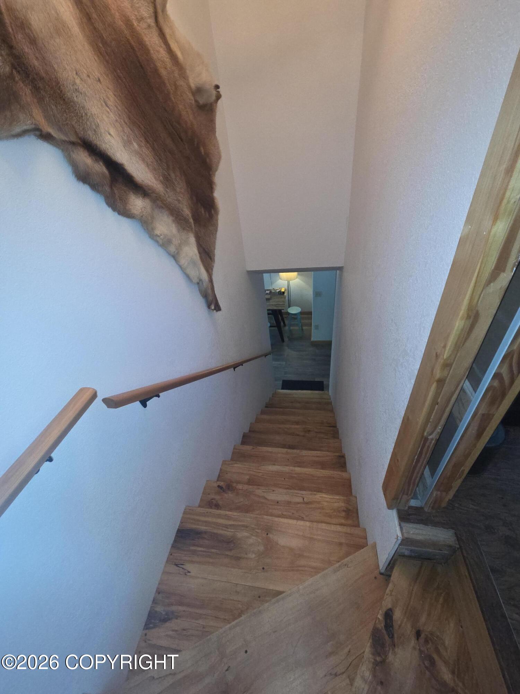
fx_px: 260
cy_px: 347
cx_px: 260
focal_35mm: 13
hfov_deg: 89.9
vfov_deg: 106.2
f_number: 2.2
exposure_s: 1/60
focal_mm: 2.2
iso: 250
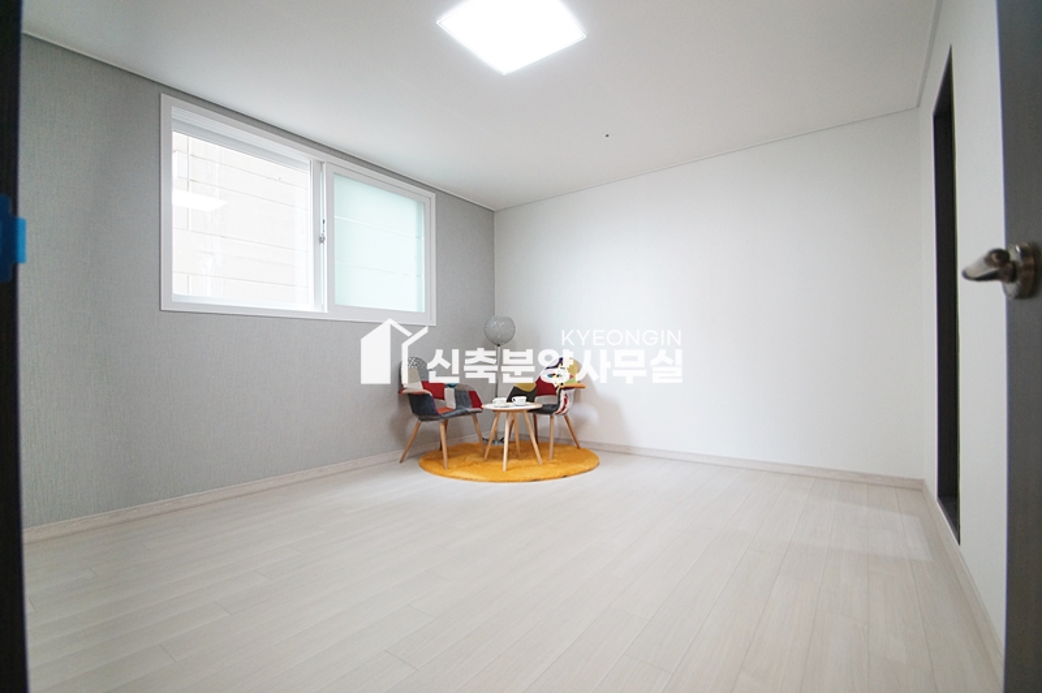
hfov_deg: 100.4
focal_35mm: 15
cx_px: 521
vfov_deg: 77.2
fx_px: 434
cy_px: 346
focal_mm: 10
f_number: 3.5
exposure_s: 1/100
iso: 800
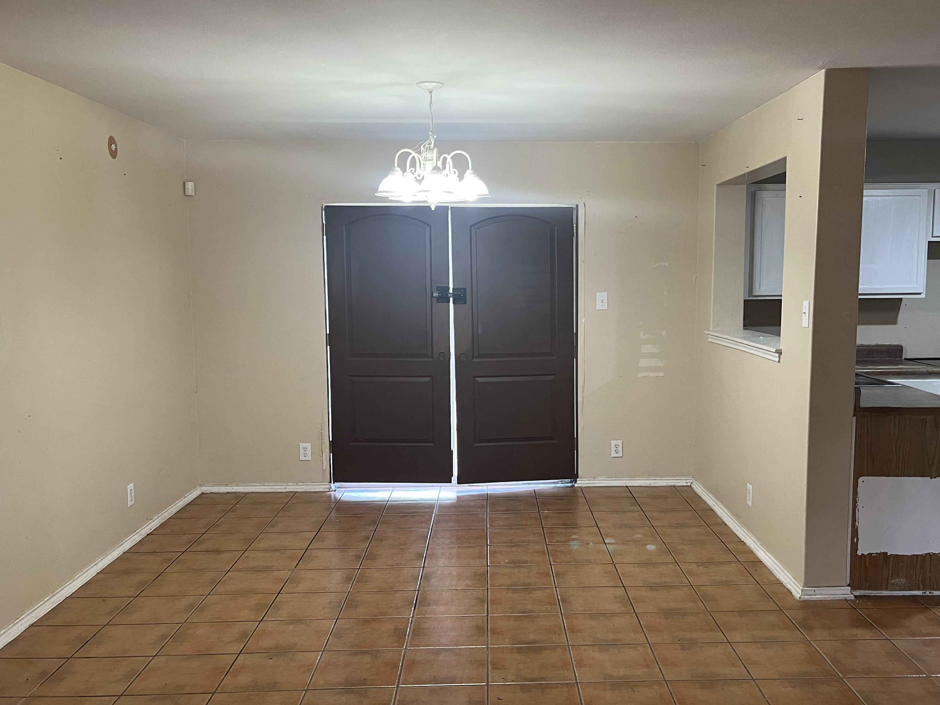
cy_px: 362
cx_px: 523
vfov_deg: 44.2
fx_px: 869
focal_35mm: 32
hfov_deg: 56.7
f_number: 1.6
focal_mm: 5.1
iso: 160
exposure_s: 1/60
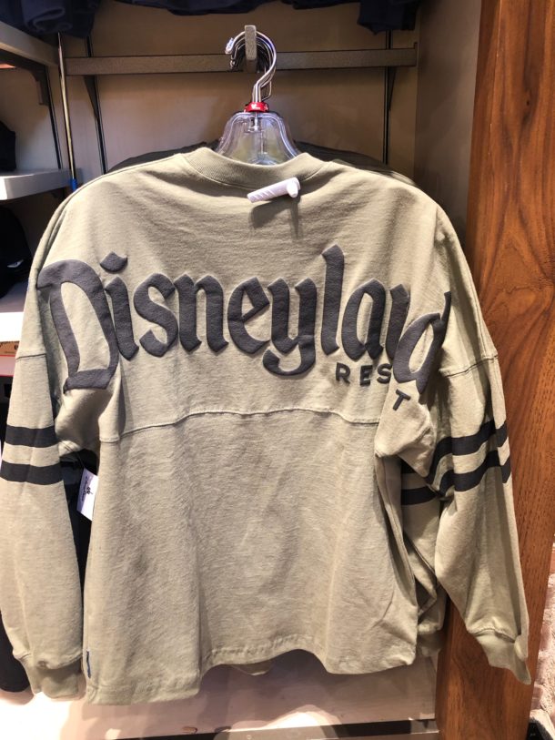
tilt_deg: -18.8
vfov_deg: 63.4
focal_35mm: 28
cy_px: 370
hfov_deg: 49.8
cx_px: 278
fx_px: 598
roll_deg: +1.7
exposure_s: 1/15
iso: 50
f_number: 1.8
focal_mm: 3.99
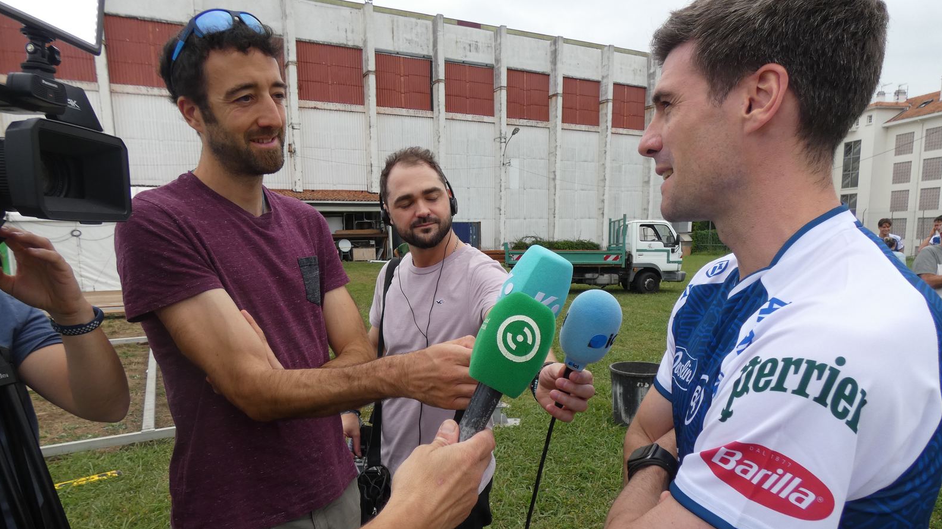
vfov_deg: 51.1
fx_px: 549
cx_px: 471
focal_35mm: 22
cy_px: 318
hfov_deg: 81.2
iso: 80
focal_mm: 3.6
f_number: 2.8
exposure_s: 1/1000
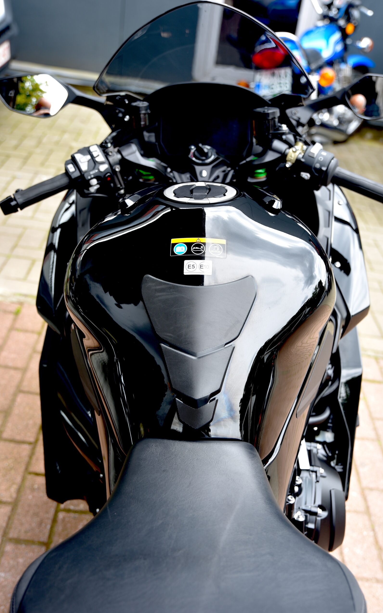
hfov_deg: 32.8
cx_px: 198
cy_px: 308
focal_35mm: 39
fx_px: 651
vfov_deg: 50.4
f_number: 4
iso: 100
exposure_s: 1/60
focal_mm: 38
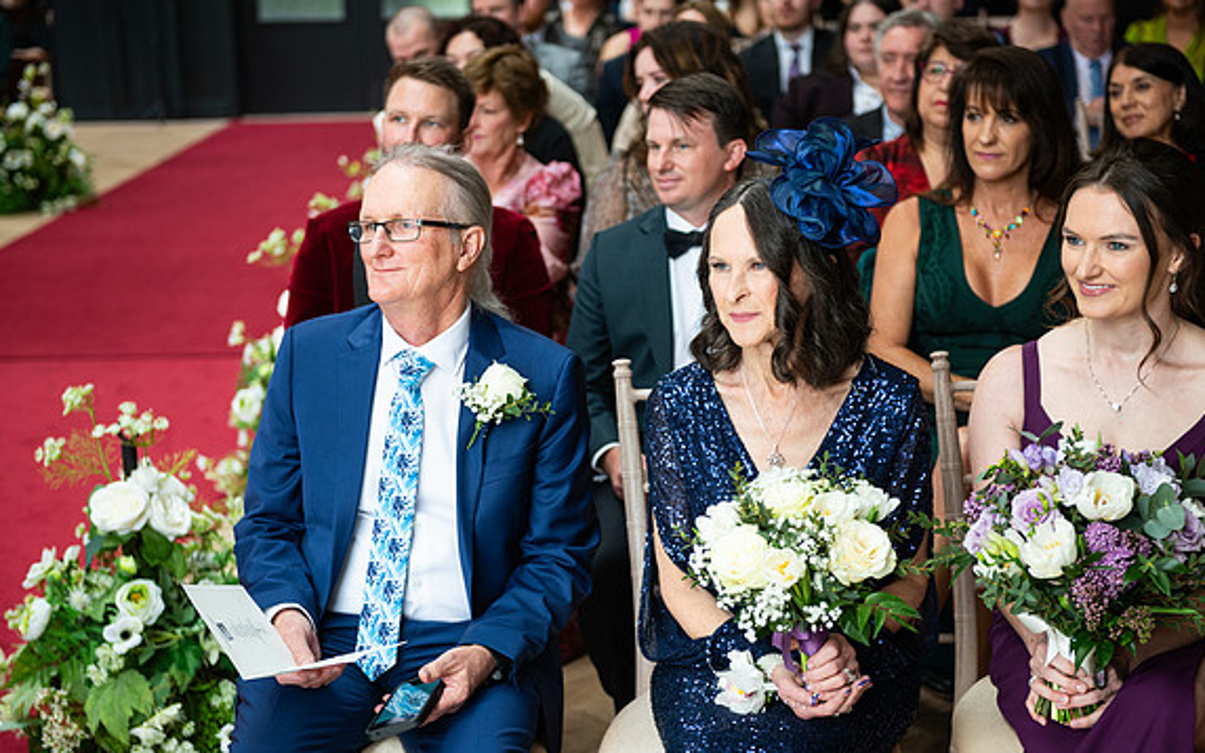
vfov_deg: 20.3
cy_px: 394
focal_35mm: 64
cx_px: 608
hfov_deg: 32.0
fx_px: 2102
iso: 400
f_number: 3.5
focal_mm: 62
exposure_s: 1/200
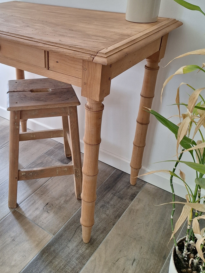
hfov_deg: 39.7
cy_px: 103
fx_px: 276
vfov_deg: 52.1
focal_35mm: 35
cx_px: 55
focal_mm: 5.54
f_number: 1.8
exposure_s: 1/50
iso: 80
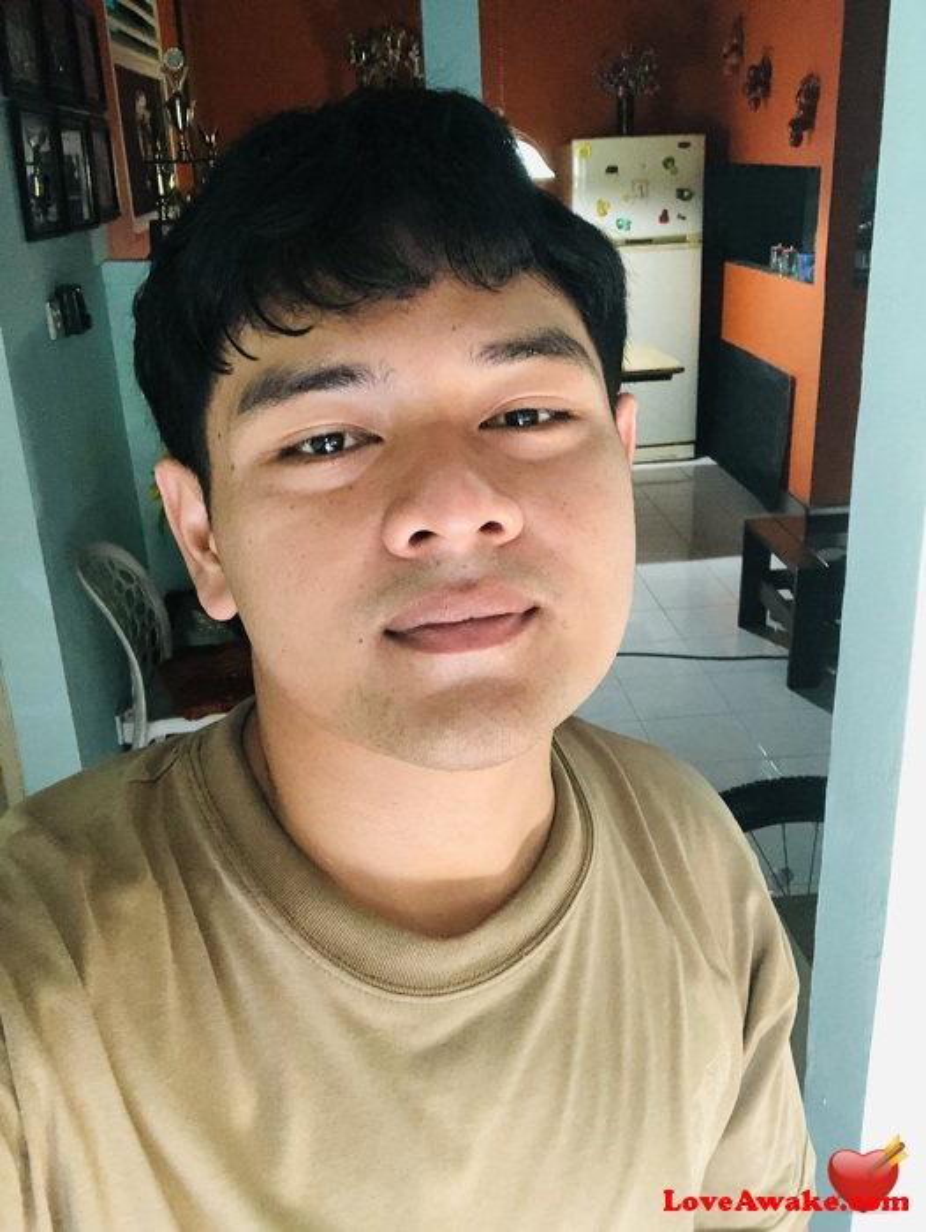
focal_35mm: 32
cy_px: 616
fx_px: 1140
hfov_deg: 44.2
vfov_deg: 56.8
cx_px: 463
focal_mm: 2.87
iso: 320
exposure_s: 1/30
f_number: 2.2
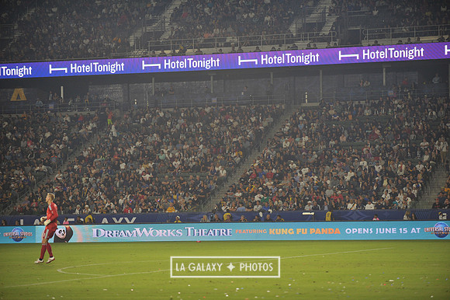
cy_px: 150
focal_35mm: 125
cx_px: 225
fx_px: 1562
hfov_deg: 16.4
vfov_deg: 11.0
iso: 1250
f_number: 2.8
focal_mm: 125
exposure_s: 1/1000
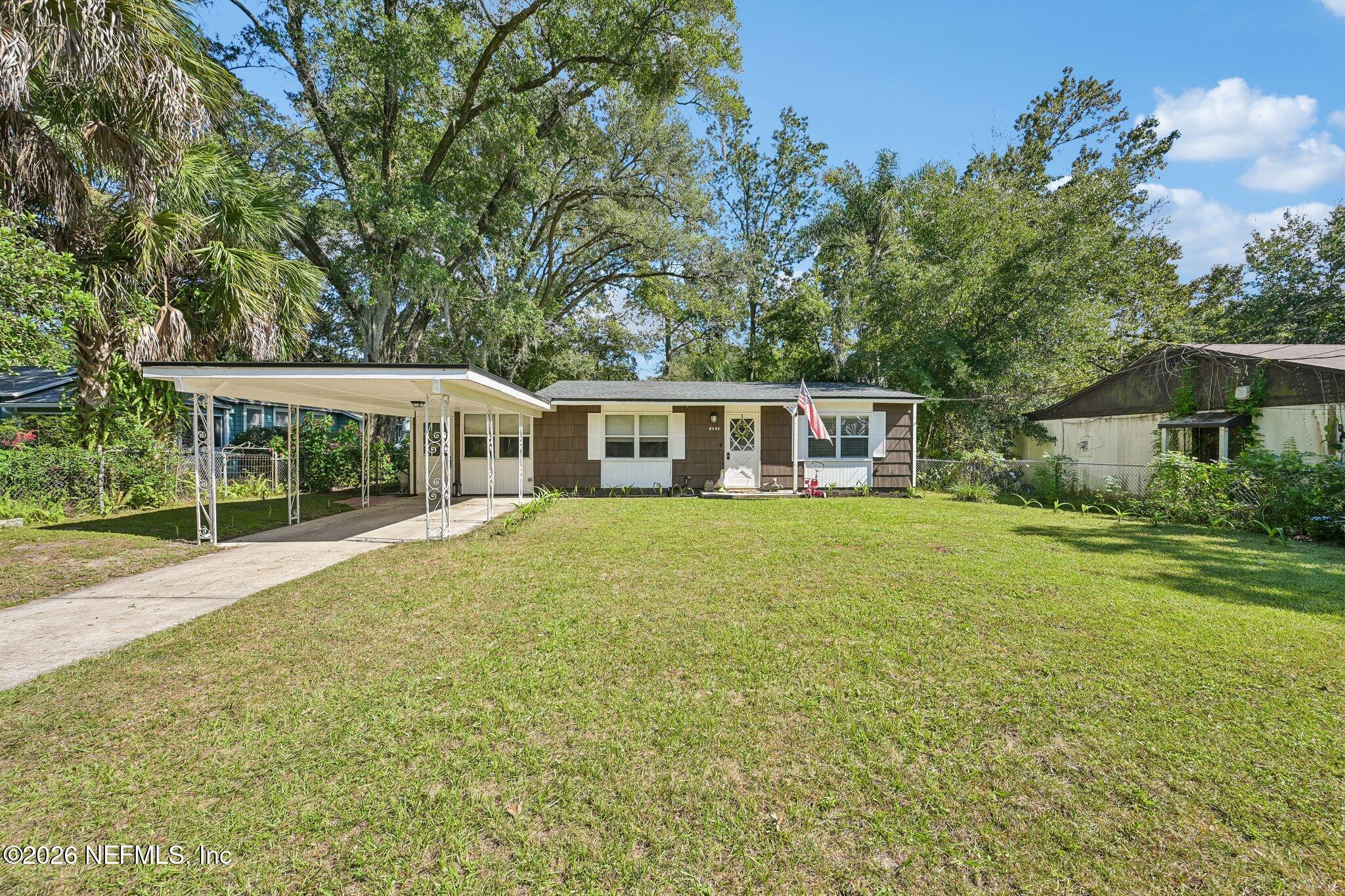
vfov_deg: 81.2
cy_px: 448
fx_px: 523
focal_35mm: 14
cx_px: 672
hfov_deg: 104.3
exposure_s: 1/125
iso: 100
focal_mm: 14
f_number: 8
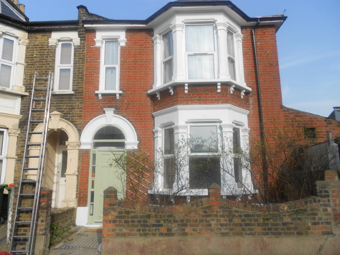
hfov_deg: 67.3
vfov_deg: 53.1
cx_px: 170
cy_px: 128
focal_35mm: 26
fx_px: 255
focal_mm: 4.6
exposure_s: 1/640
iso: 80
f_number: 3.2
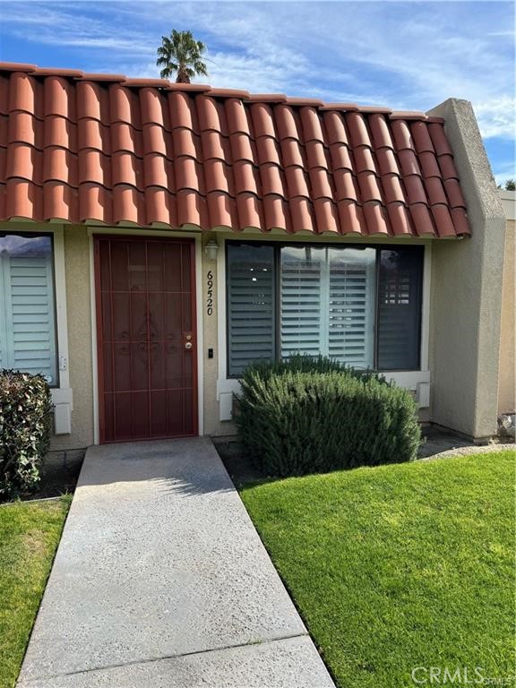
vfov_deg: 71.6
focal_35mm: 24
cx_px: 258
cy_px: 344
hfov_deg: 56.8
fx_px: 477
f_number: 1.78
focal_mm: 6.86
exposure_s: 1/2506
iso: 80
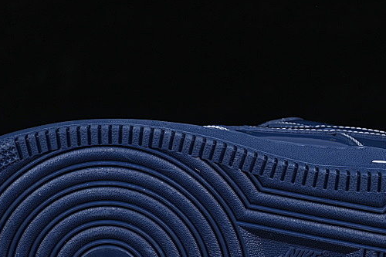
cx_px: 223
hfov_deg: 12.7
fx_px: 1736
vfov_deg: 8.5
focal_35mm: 162
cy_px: 164
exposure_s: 1/60
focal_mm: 50
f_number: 6.3
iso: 160
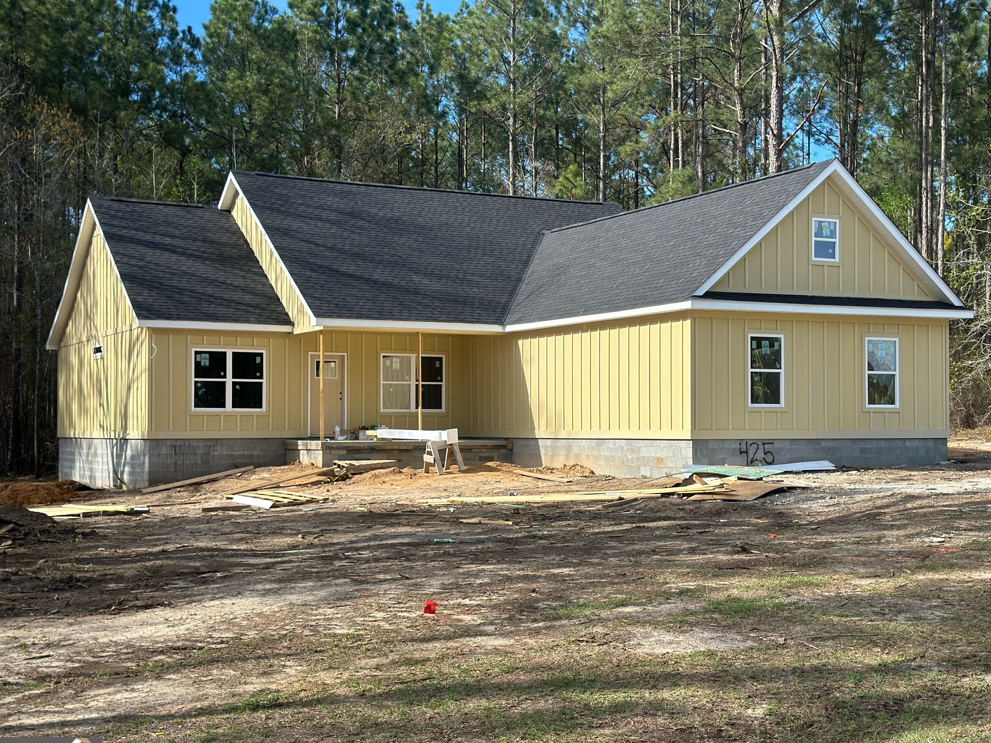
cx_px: 510
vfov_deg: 28.6
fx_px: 1460
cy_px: 382
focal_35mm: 51
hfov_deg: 37.5
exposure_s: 1/3058
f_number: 1.78
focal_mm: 6.86
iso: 100
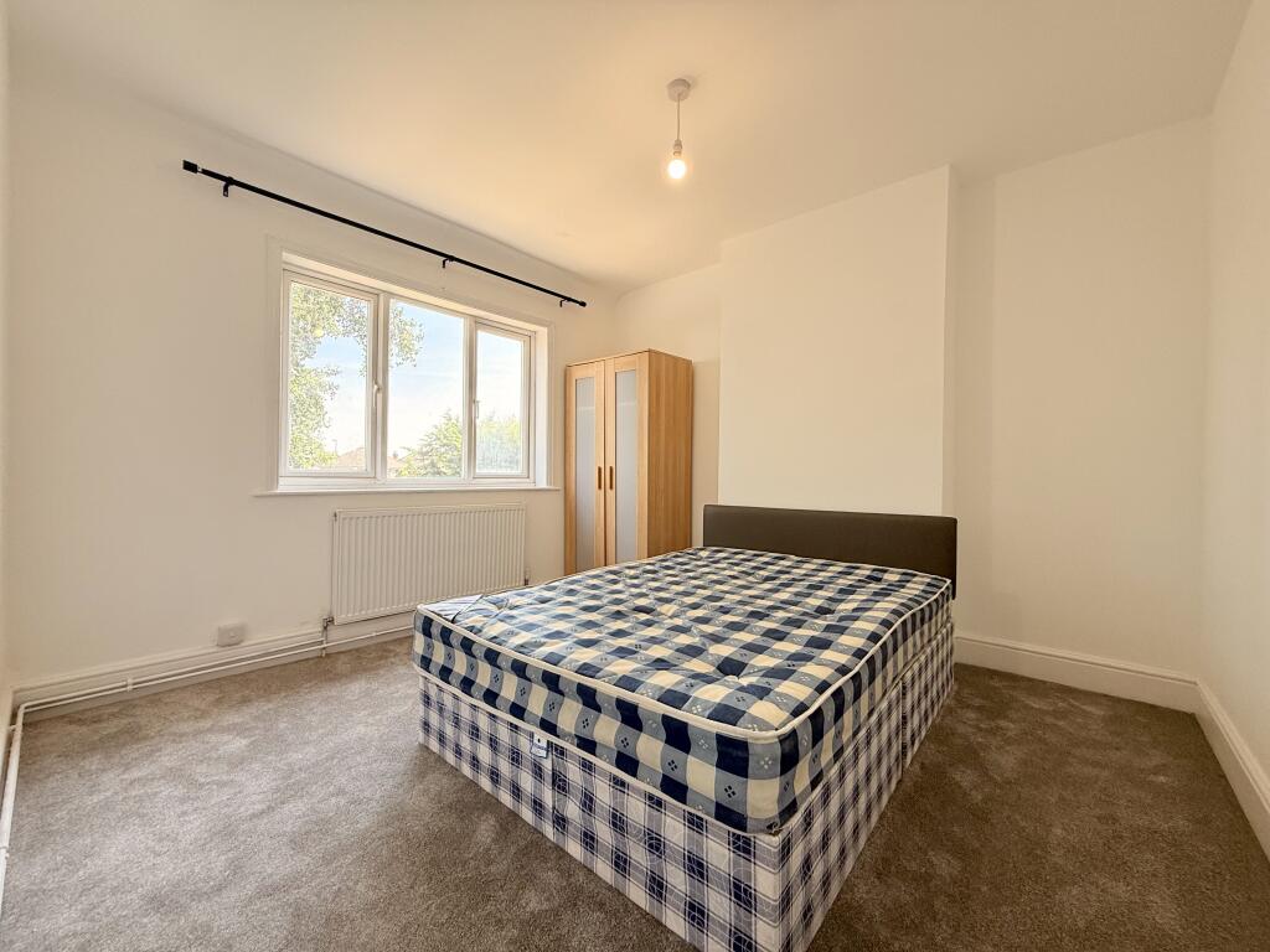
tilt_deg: +0.5
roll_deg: -0.7
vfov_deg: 85.7
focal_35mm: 14
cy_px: 476
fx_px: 514
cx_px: 635
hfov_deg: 102.1
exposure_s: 1/136
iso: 64
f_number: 2.2
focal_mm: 2.22
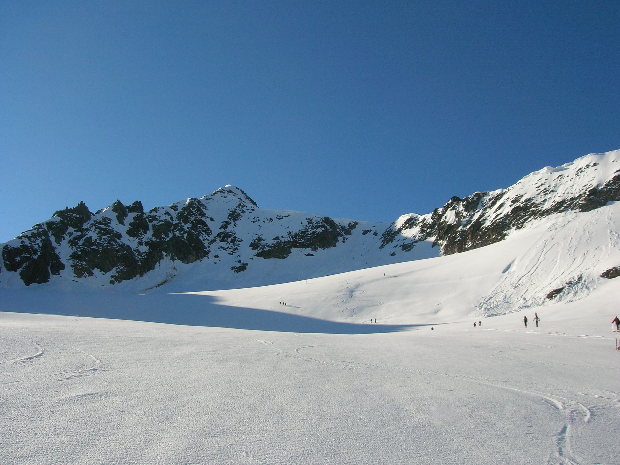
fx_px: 609
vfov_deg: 41.8
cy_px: 232
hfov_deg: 54.0
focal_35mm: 34
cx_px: 310
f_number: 4.9
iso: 50
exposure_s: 1/520
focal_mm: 5.7
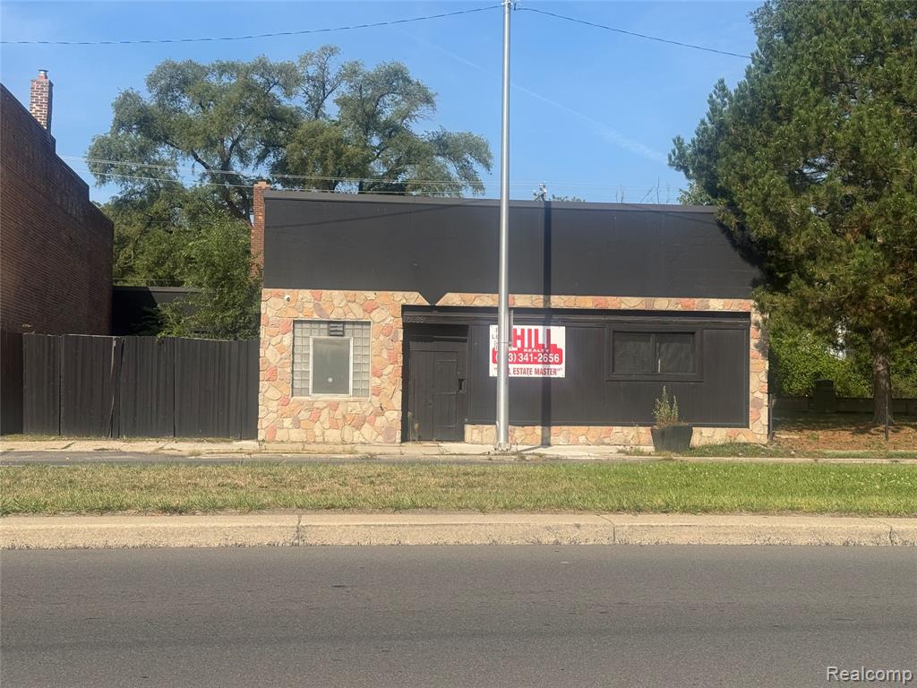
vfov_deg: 30.3
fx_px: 1272
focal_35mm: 48
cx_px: 458
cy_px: 344
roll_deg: -0.5
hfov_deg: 39.7
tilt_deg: +2.1
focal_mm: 6.76
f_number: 1.78
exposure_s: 1/4329
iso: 64
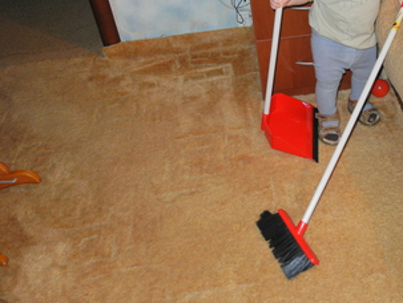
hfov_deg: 36.0
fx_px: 606
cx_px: 297
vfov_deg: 27.9
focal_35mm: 52
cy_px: 94
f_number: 3.2
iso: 200
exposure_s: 1/30
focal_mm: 7.4
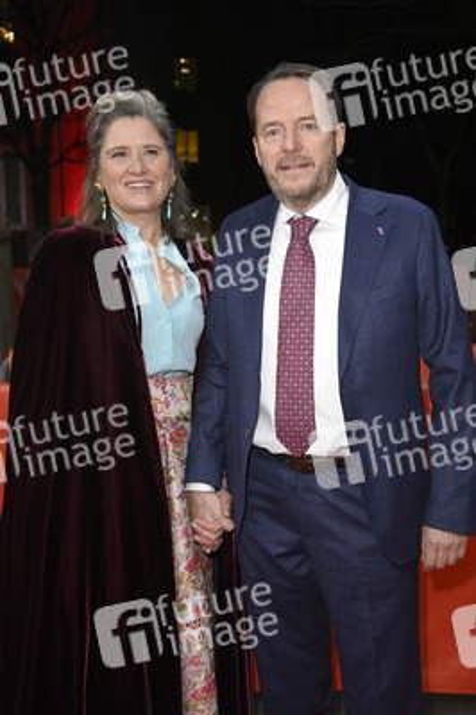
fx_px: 954
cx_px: 238
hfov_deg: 28.0
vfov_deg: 41.1
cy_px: 358
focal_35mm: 48
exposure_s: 1/200
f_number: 5.6
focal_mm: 48
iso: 1000
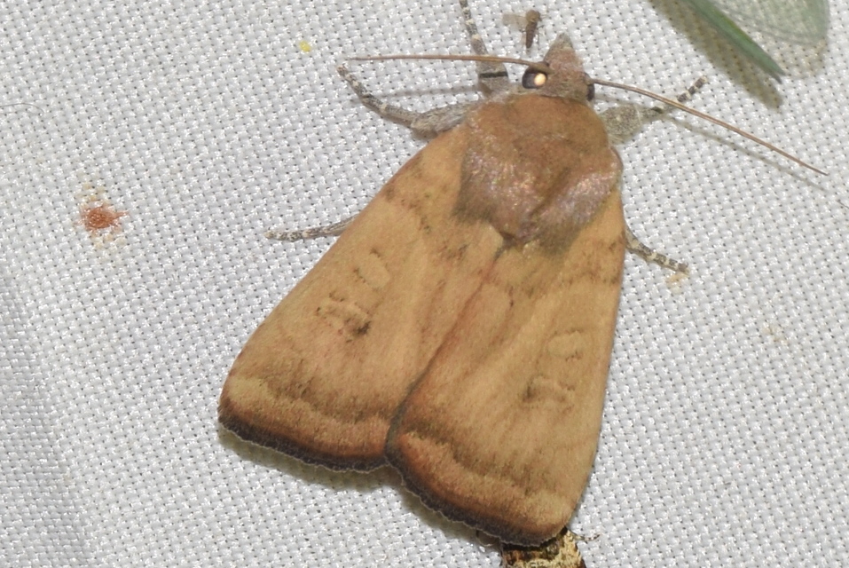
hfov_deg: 9.8
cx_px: 424
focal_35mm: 210
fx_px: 4957
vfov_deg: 6.6
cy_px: 284
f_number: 13
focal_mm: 140
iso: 100
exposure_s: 1/160
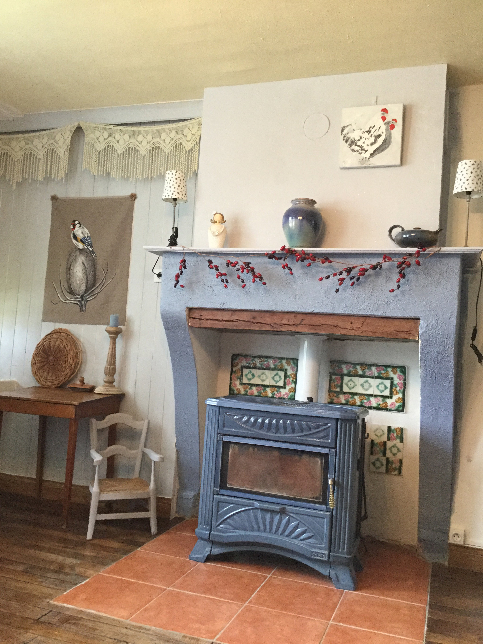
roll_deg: -2.6
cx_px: 242
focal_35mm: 31
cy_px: 322
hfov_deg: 45.4
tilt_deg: +2.4
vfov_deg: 58.4
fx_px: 577
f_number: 2.4
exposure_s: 1/33
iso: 200
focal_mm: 3.3
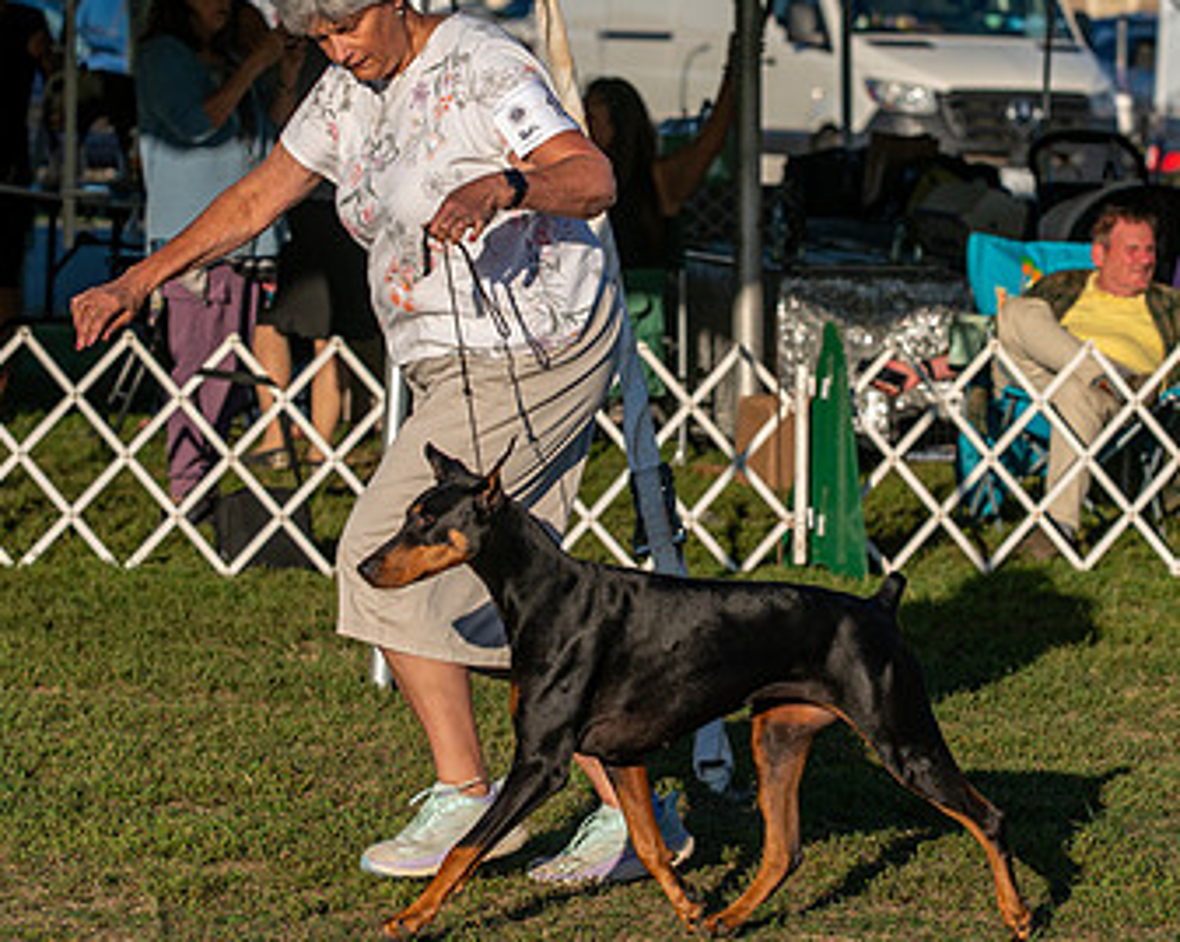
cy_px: 392
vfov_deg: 8.0
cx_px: 643
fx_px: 6769
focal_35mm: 194
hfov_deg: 10.0
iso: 125
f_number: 4.5
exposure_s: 1/1250
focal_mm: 103
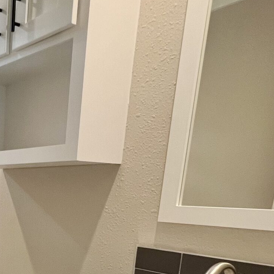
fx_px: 358
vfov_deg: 37.0
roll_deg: +0.2
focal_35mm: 40
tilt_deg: -15.8
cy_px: 281
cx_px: -40
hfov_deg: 34.8
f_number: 1.8
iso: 250
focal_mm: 1.57
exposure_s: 1/120
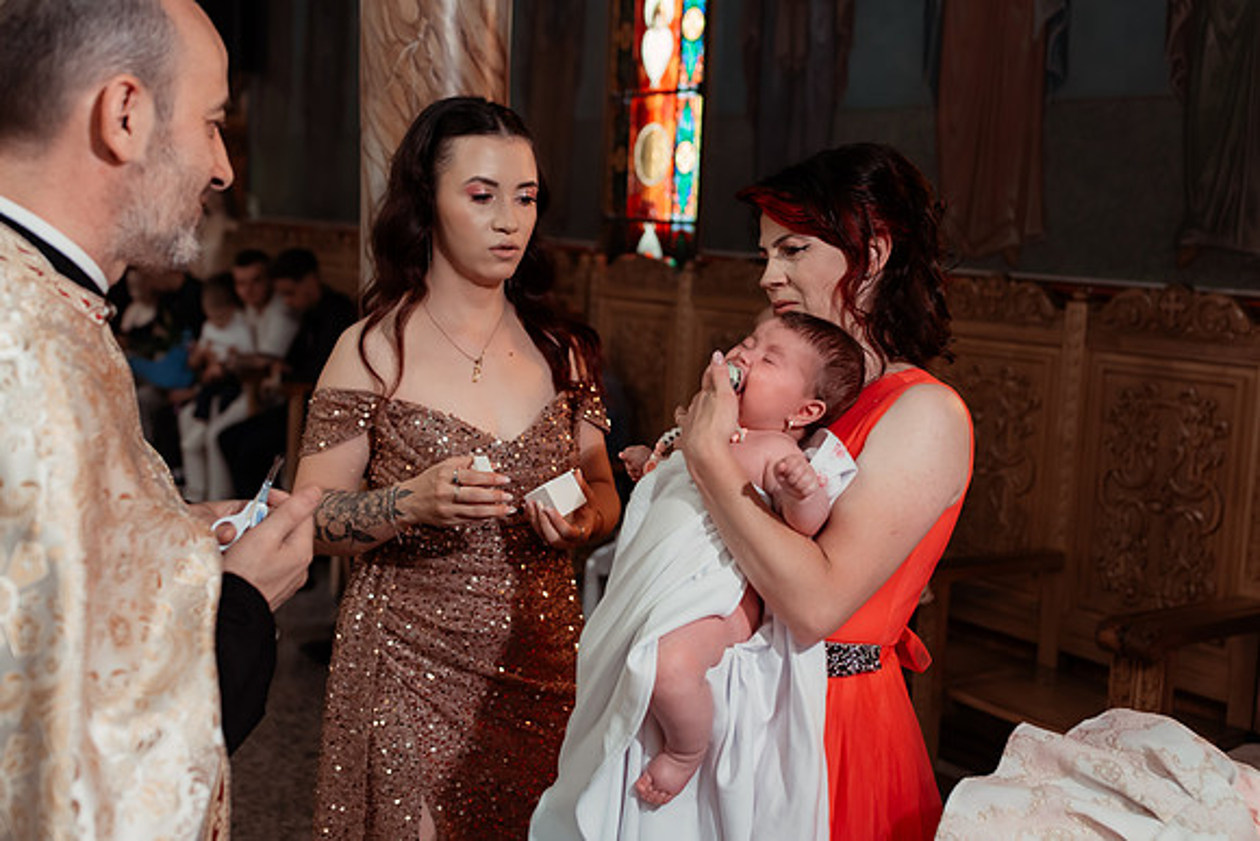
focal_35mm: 41
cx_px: 716
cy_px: 400
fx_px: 1451
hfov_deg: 46.8
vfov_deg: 32.3
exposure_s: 1/250
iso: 1600
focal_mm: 35
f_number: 2.8
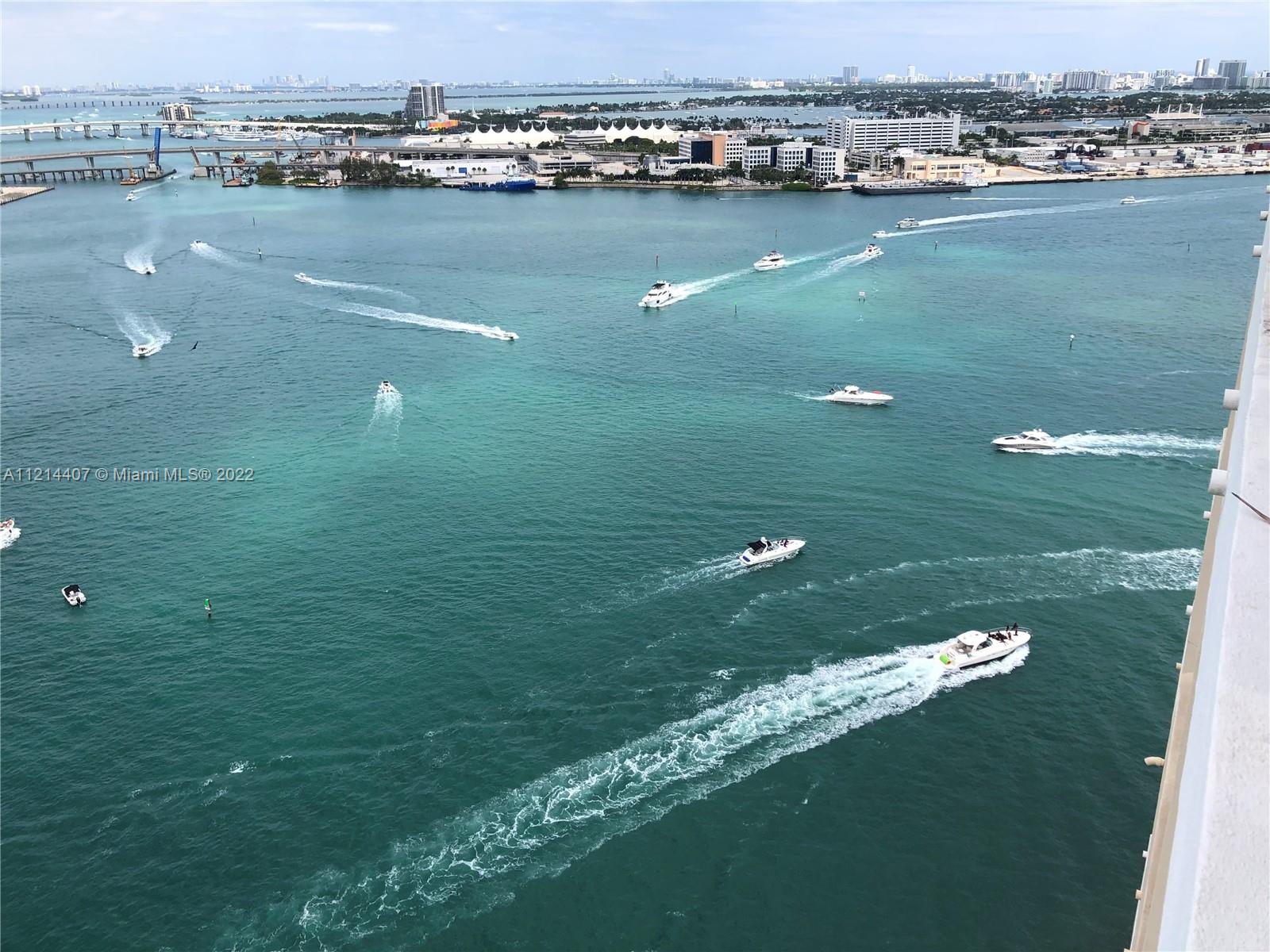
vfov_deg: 49.7
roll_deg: +1.7
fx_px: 1027
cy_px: 476
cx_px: 635
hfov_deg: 63.4
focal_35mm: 28
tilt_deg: -21.0
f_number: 1.8
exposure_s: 1/2000
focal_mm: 4
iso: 20
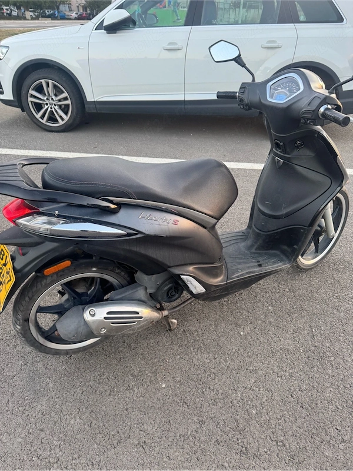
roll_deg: -0.7
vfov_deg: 71.6
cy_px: 236
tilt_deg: -32.9
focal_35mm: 24
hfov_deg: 56.8
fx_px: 326
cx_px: 176
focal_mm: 6.76
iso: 125
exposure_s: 1/121
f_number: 1.78
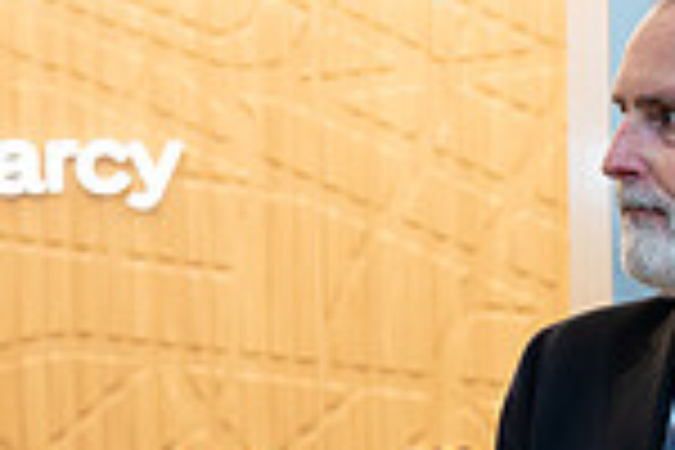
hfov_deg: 12.7
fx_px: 3000
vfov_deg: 8.5
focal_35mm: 160
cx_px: 660
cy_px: 479
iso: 400
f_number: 4
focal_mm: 39
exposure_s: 1/160
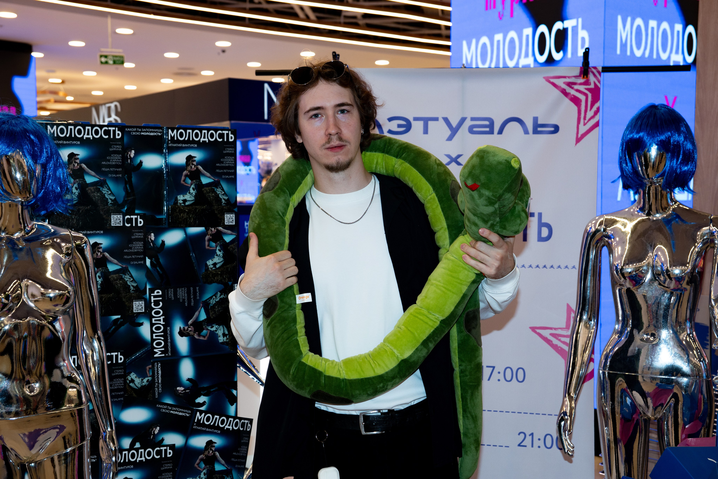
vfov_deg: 28.1
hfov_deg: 41.1
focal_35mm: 48
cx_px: 359
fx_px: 957
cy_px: 240
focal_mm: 32
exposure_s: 1/125
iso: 400
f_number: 4
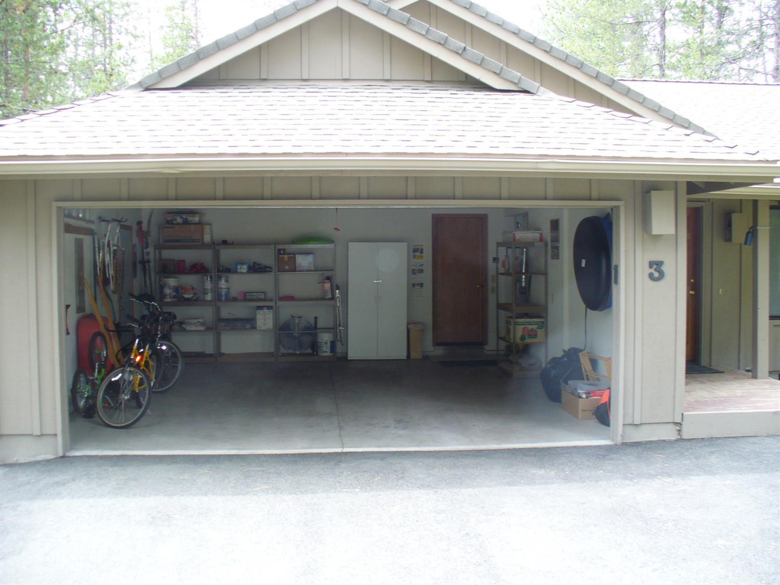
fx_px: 833
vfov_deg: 38.6
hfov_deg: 50.2
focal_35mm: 37
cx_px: 390
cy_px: 292
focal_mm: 6.1
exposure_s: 1/60
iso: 80
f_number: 2.8
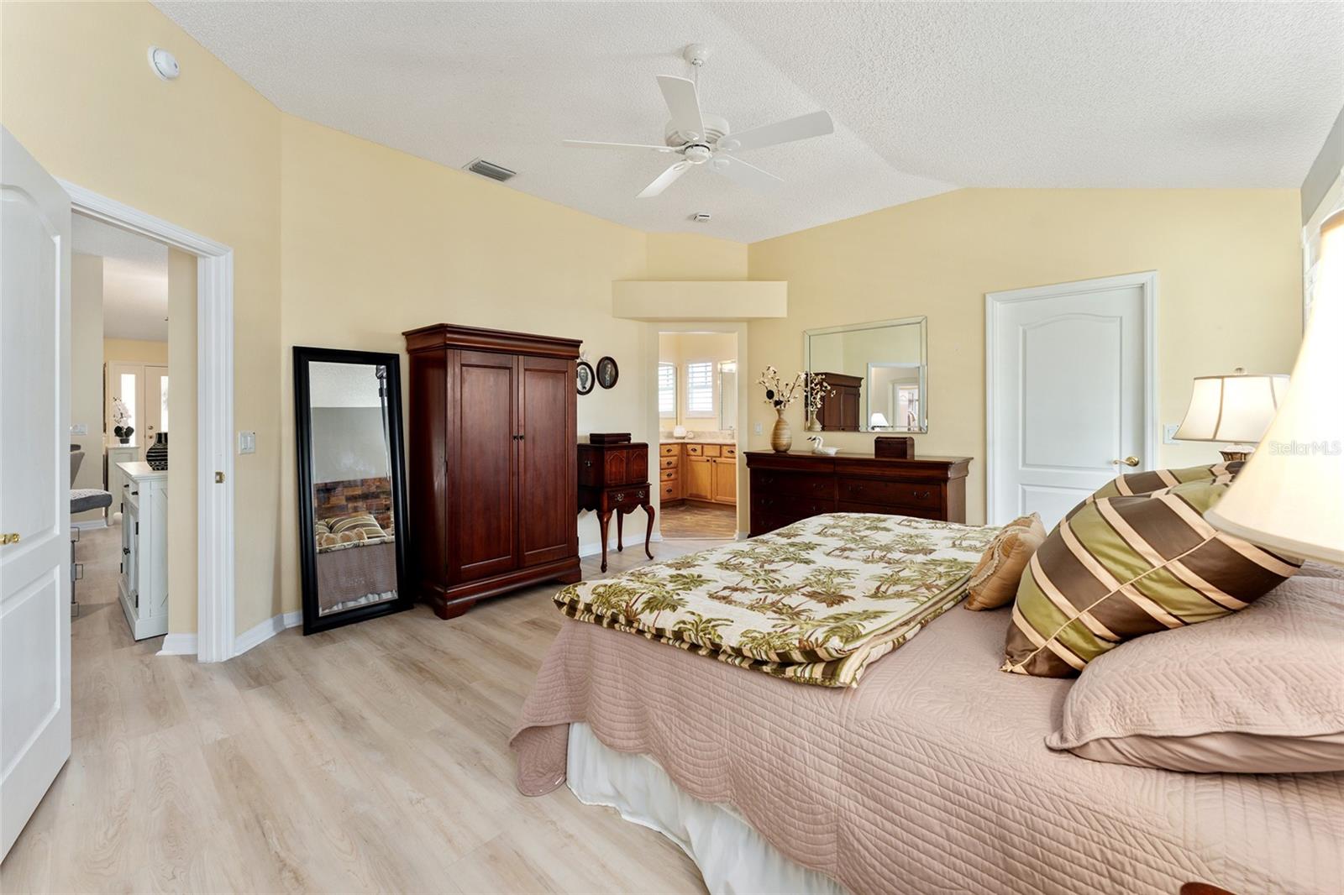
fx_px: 545
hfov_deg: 101.9
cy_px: 448
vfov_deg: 78.8
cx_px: 672
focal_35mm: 15
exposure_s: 1/5
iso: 400
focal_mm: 14.6
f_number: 7.1
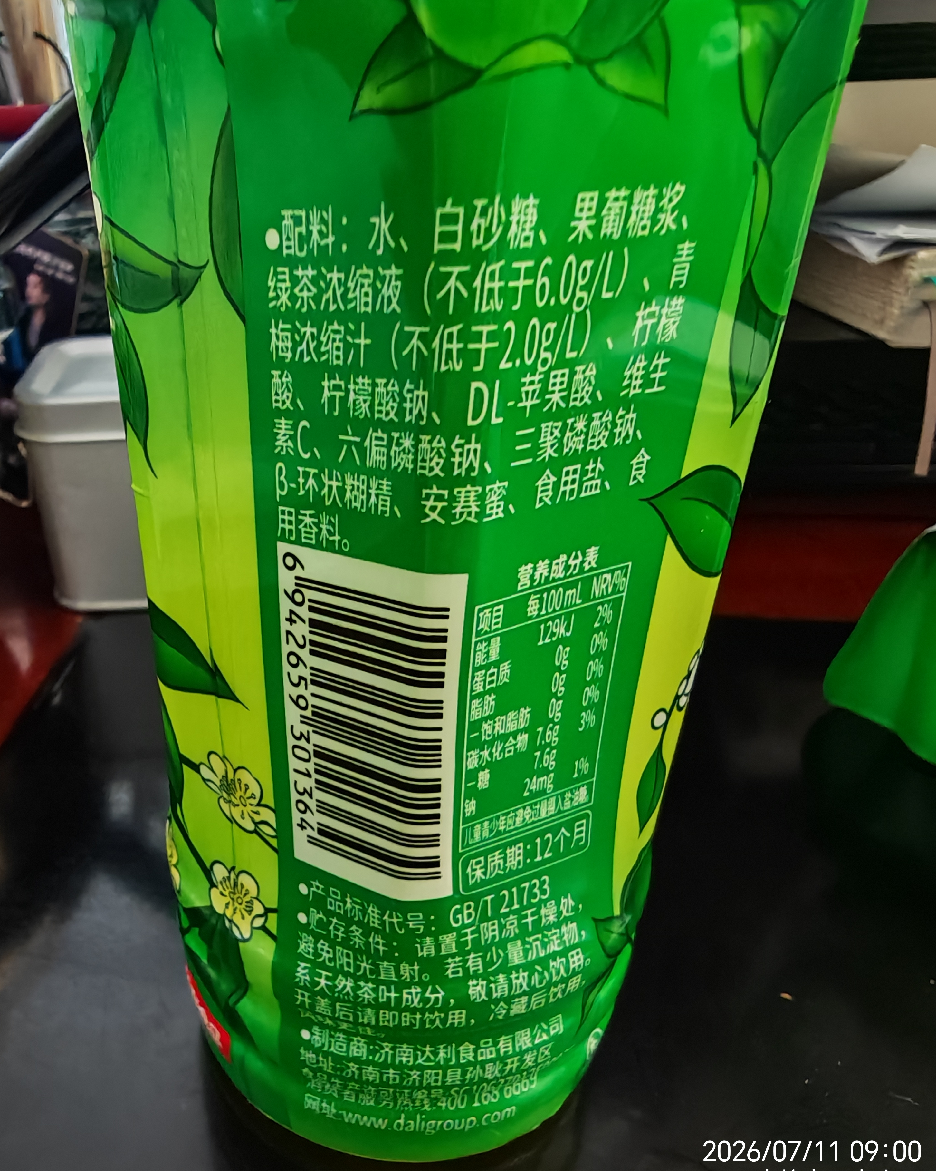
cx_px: 482
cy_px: 567
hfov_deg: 54.9
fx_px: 900
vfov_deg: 66.0
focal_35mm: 26
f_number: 2
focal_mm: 1.82
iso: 1000
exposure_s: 1/20
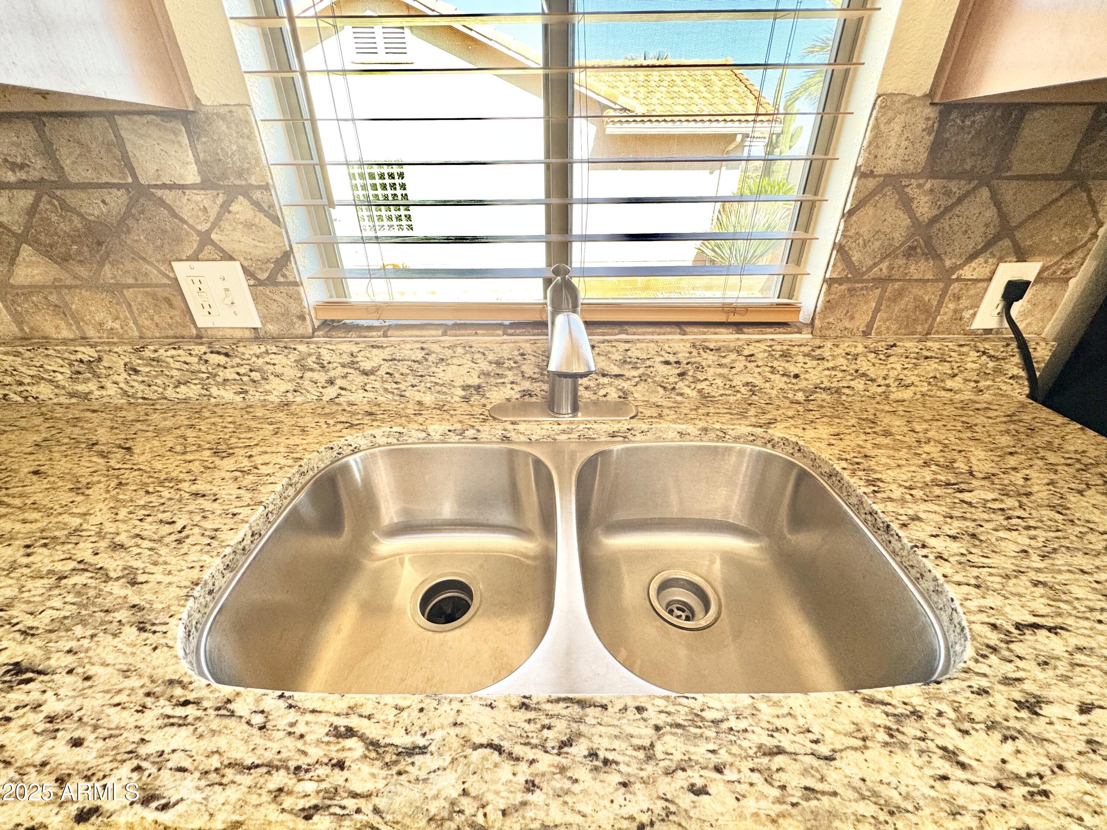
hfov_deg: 102.1
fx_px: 448
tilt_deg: -30.4
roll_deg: +0.3
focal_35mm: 14
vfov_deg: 85.7
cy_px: 415
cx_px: 554
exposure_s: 1/120
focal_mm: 2.22
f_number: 2.2
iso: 125
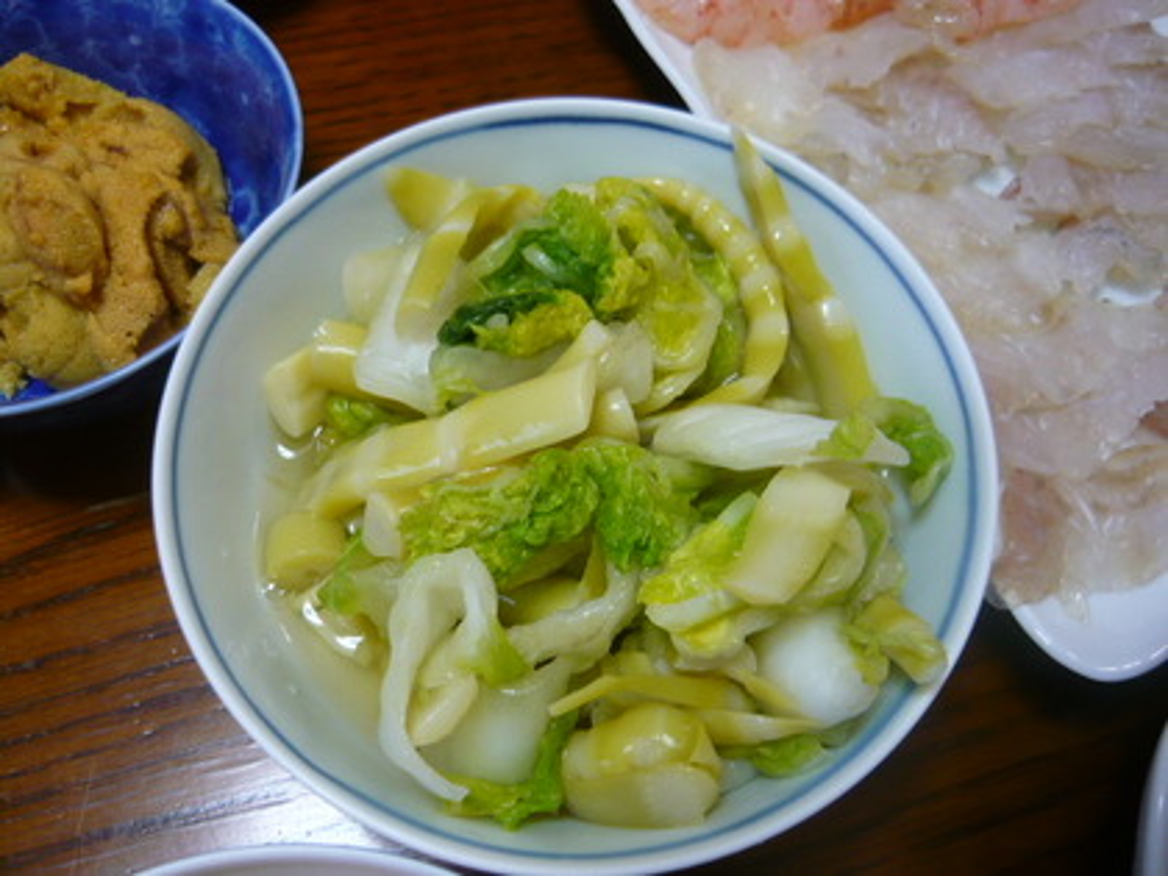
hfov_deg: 55.4
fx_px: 1113
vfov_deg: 42.9
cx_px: 584
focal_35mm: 33
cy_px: 438
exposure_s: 1/30
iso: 200
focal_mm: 5.5
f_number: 2.8
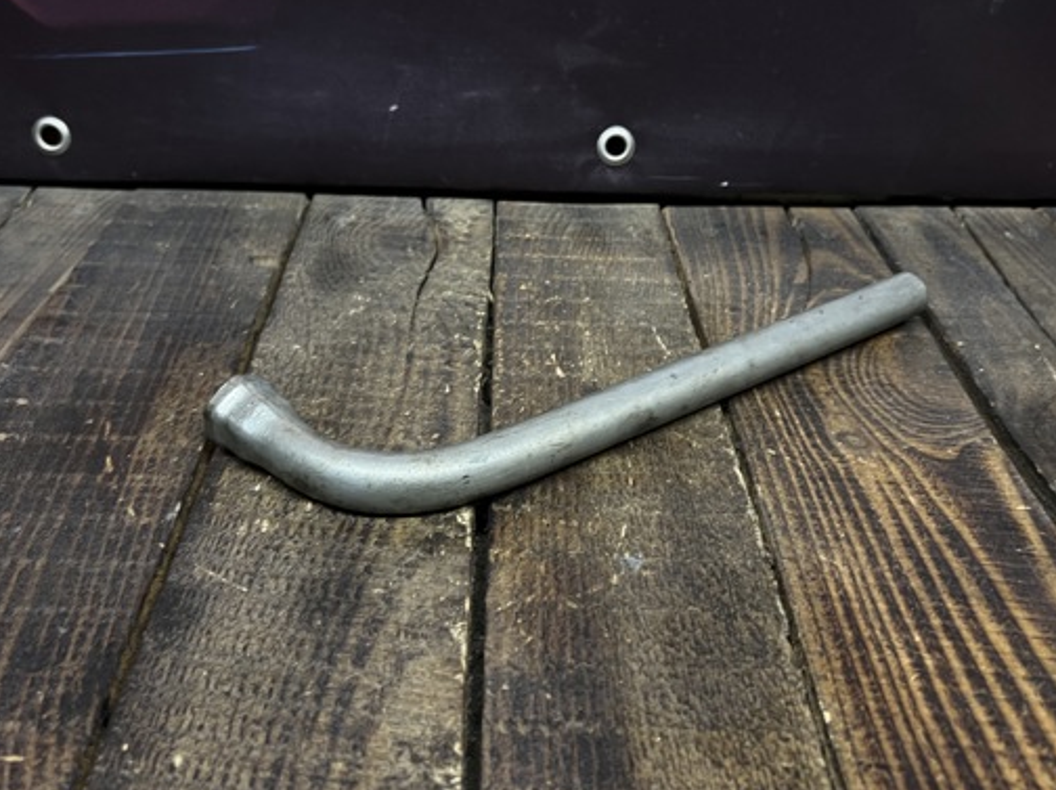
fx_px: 1006
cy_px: 341
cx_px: 524
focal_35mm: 33
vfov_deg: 42.8
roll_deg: -1.6
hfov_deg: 55.4
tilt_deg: -30.1
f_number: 1.5
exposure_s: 1/50
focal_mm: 5.7
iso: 100
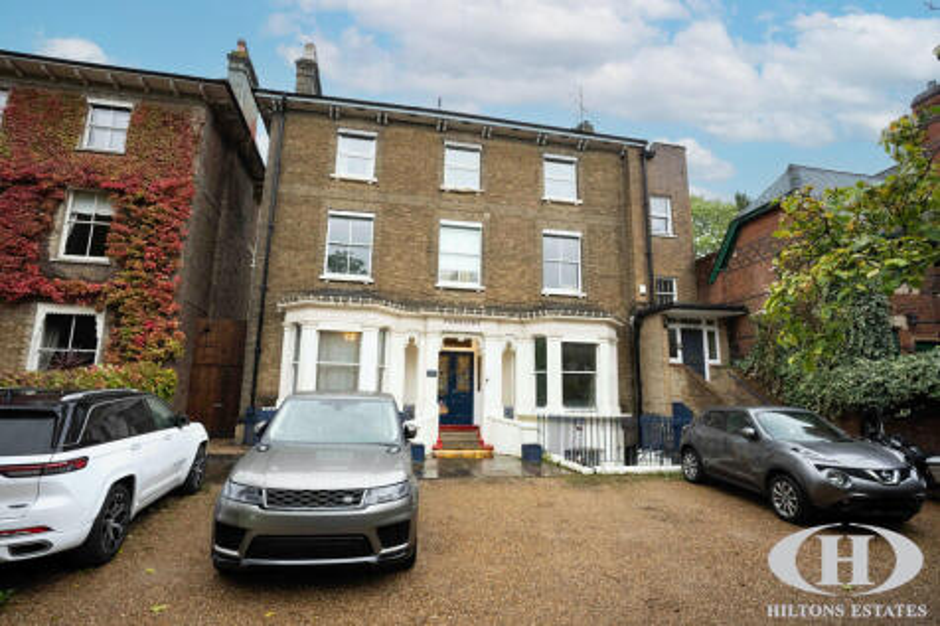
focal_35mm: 18
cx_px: 470
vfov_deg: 67.3
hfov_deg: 90.0
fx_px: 470
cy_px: 313
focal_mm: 18
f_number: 4.5
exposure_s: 1/1250
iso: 500
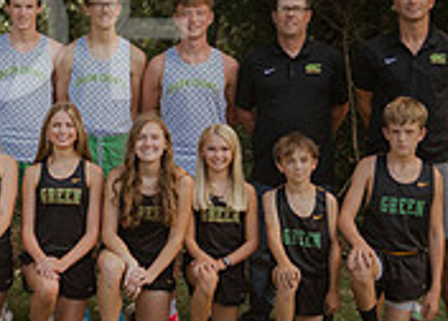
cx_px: -194
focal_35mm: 181
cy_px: 133
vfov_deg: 8.0
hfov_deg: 10.8
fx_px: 2305
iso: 250
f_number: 4
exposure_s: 1/1600
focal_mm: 50
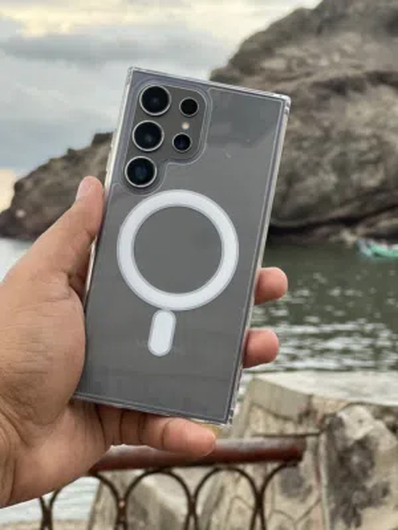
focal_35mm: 77
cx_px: 199
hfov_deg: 19.1
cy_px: 265
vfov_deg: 25.3
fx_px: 1180
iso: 50
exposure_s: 1/121
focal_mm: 9
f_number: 2.8
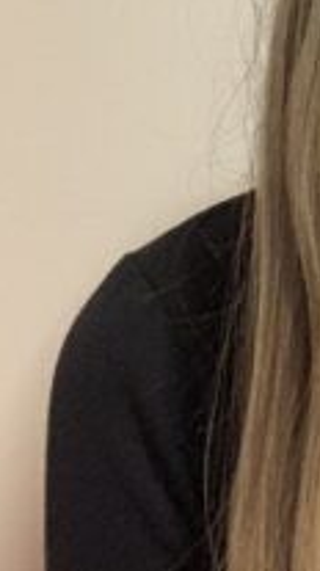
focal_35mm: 135
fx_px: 2042
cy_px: 61
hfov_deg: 8.4
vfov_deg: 15.7
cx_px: 687
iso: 500
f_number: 2.2
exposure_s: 1/24
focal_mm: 2.87
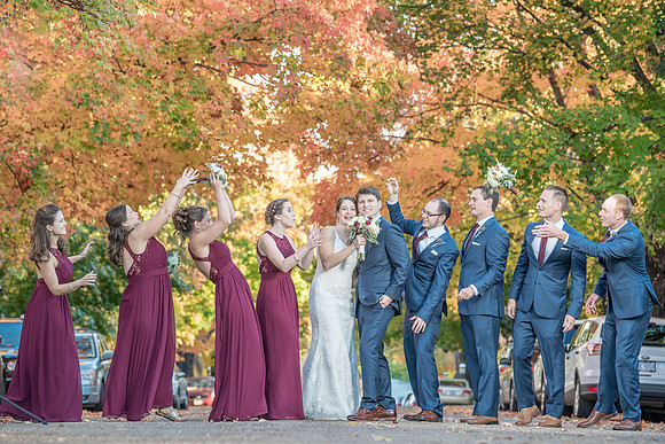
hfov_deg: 13.0
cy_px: 225
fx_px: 2915
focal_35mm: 158
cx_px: 351
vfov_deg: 8.7
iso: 800
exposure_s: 1/250
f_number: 5.6
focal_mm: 147
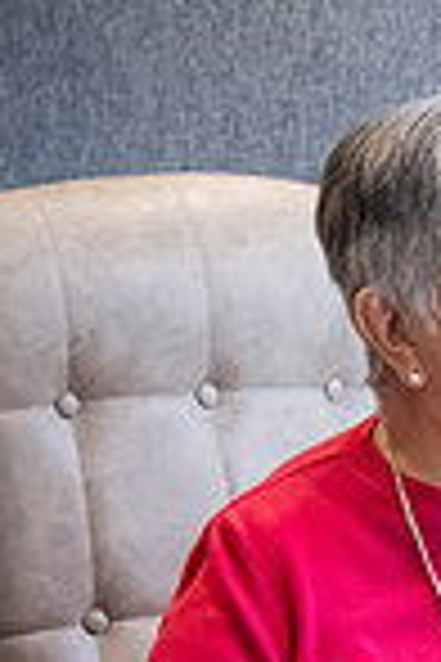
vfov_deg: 11.9
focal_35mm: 172
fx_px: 3160
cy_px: 473
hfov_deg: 7.9
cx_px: 558
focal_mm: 56
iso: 6400
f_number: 6.3
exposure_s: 1/500
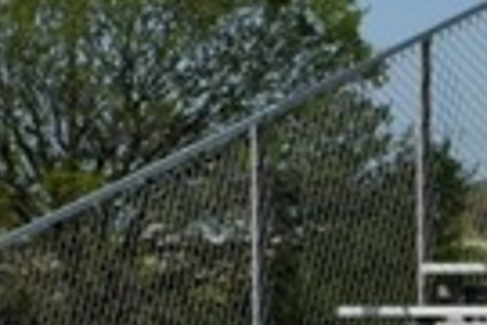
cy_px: 789
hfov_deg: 3.3
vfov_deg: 2.2
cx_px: 1385
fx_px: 8414
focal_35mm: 622
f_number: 22
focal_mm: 70
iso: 400
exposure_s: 1/320
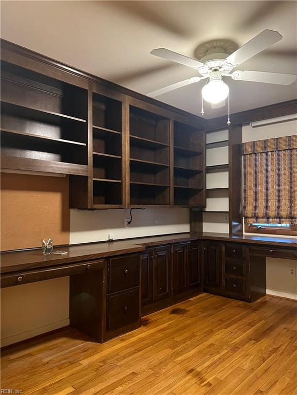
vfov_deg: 67.3
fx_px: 297
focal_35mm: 26
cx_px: 148
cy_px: 198
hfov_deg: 53.1
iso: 500
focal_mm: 5.7
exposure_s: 1/40
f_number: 1.5
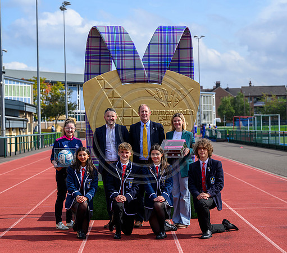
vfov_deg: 17.5
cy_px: 127
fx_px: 821
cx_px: 150
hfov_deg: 19.8
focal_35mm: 93
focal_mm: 76
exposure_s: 1/3200
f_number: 3.5
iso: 500
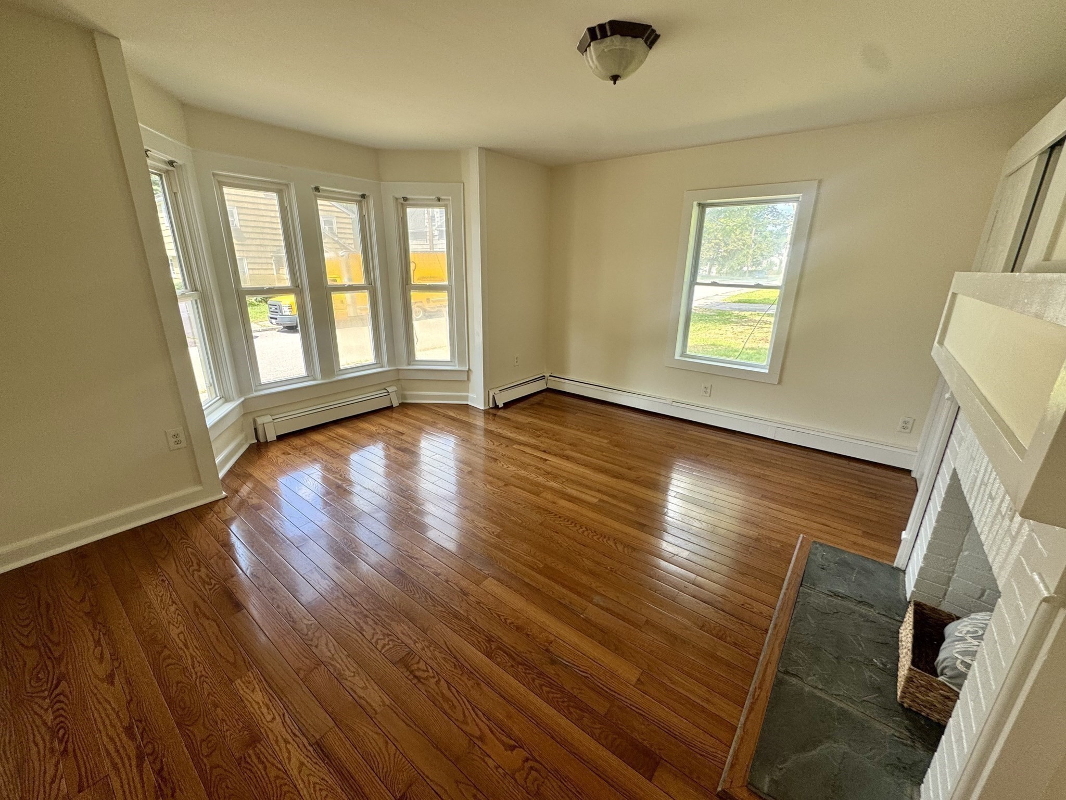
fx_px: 431
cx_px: 533
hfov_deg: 102.1
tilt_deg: -18.4
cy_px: 400
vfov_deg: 85.7
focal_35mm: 14
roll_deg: -1.8
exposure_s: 1/99
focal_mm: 2.22
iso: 50
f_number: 2.2
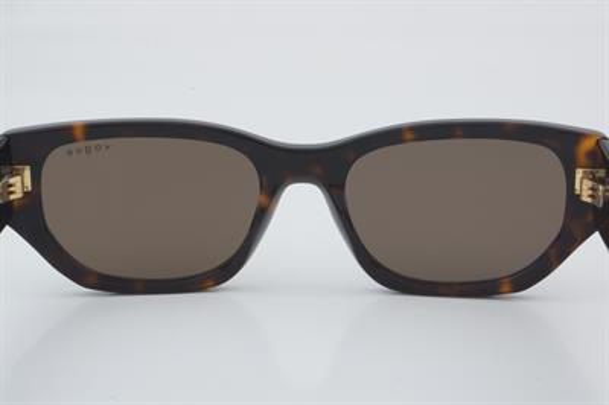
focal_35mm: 75
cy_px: 202
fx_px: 1268
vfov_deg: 18.2
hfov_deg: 27.0
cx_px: 304
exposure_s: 1/3
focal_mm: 50
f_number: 32
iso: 100
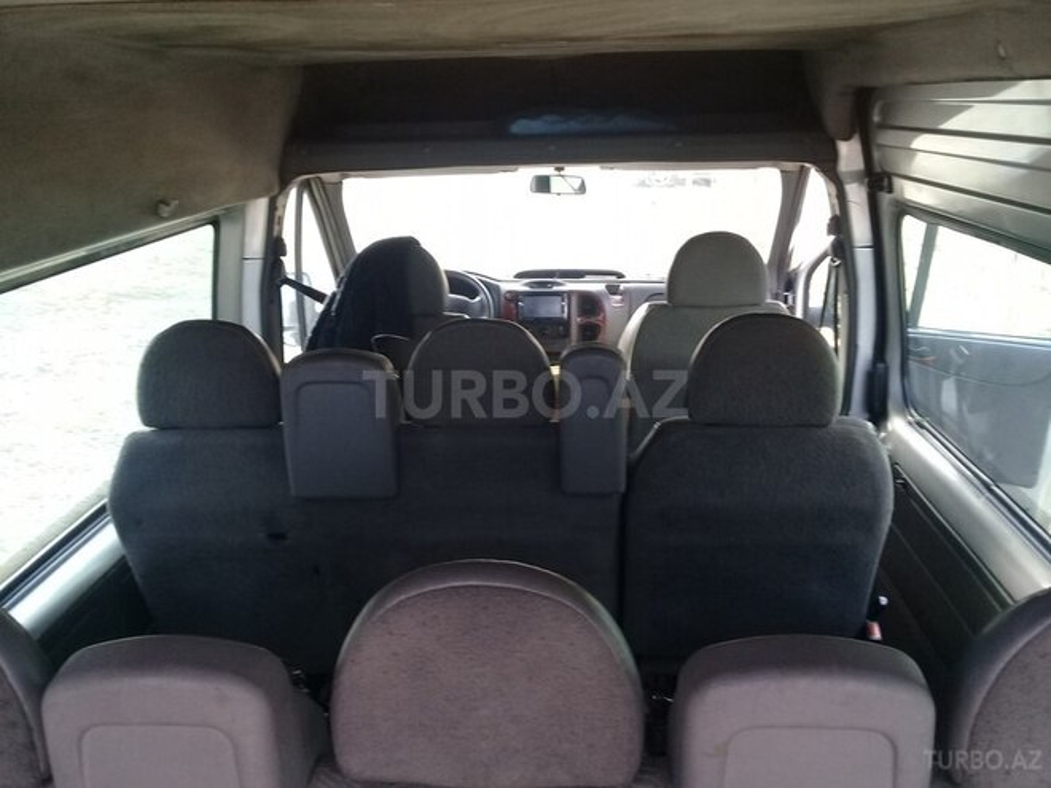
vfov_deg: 45.4
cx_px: 526
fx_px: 941
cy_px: 394
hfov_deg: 58.4
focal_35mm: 31
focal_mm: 3.3
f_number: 2.2
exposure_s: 1/33
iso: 50
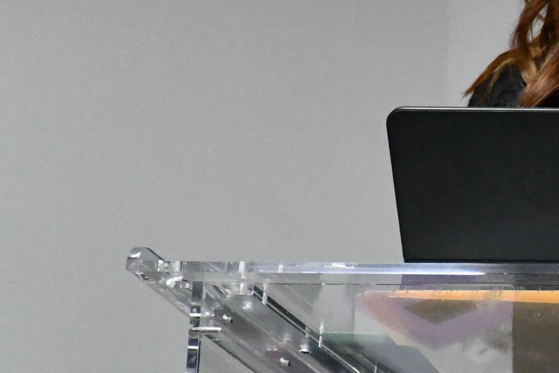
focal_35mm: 596
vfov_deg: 2.3
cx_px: 923
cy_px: 237
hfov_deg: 3.4
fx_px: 9255
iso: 6400
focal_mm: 112
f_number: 6.3
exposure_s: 1/160
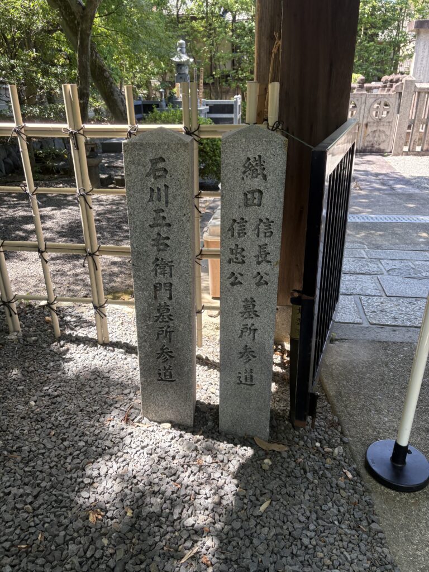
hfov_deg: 53.1
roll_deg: +0.1
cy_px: 286
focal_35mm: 26
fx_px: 430
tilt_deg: -24.8
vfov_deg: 67.3
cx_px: 214
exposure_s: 1/300
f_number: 1.6
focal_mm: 5.96
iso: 64
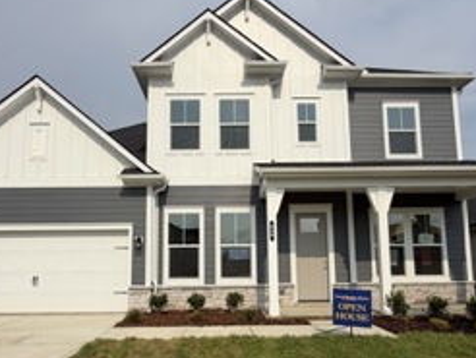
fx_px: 372
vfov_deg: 50.9
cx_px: 229
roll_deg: +0.2
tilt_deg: +7.9
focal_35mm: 27
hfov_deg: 65.3
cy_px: 223
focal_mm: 2.22
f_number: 2.2
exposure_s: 1/1698
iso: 20
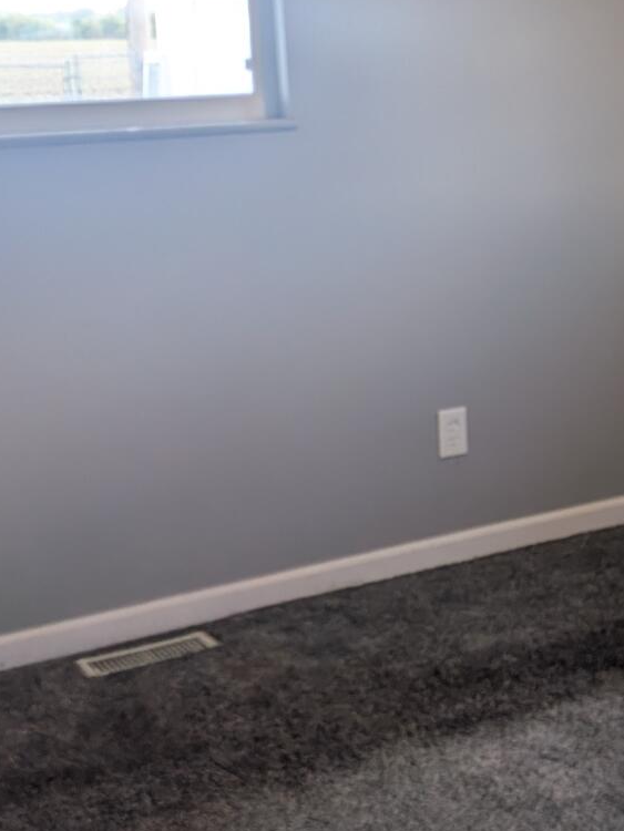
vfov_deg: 29.9
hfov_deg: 21.9
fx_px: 1537
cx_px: 665
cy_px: 226
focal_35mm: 64
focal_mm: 4.53
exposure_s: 1/60
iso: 39
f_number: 1.7
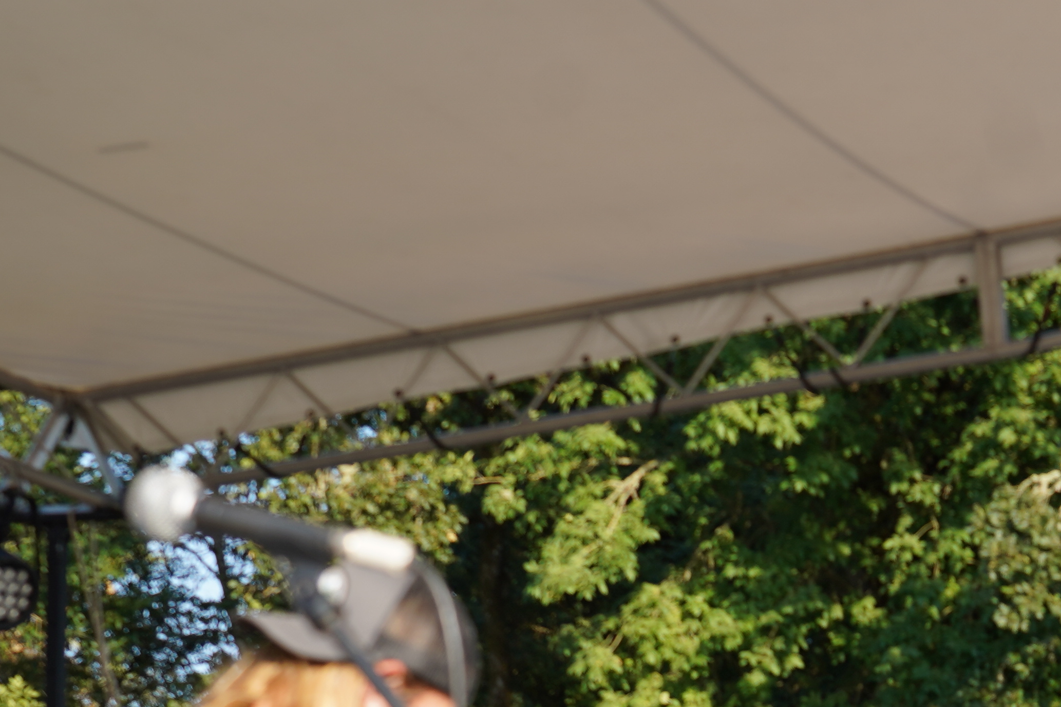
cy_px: 986
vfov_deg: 10.9
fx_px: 3595
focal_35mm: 122
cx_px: 939
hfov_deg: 16.6
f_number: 5
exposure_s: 1/250
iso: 100
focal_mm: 42
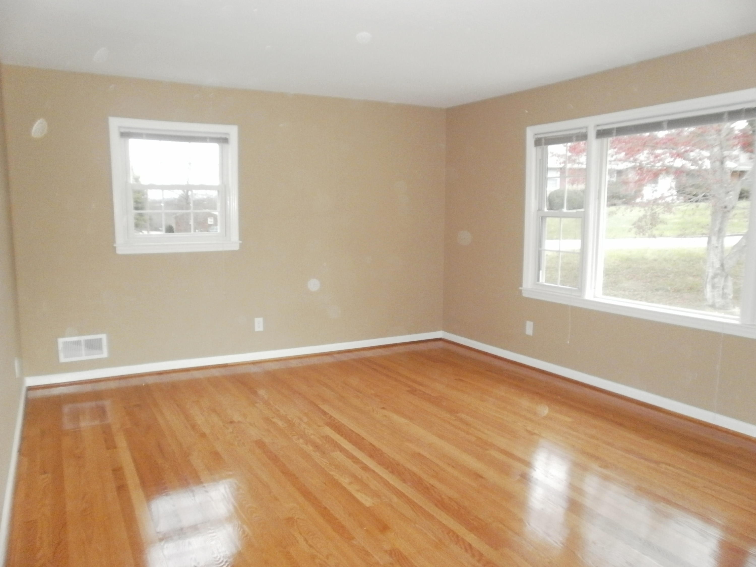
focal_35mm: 26
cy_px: 284
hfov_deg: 67.3
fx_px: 568
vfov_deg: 53.1
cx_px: 378
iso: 800
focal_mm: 4.65
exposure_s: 1/250
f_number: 2.6
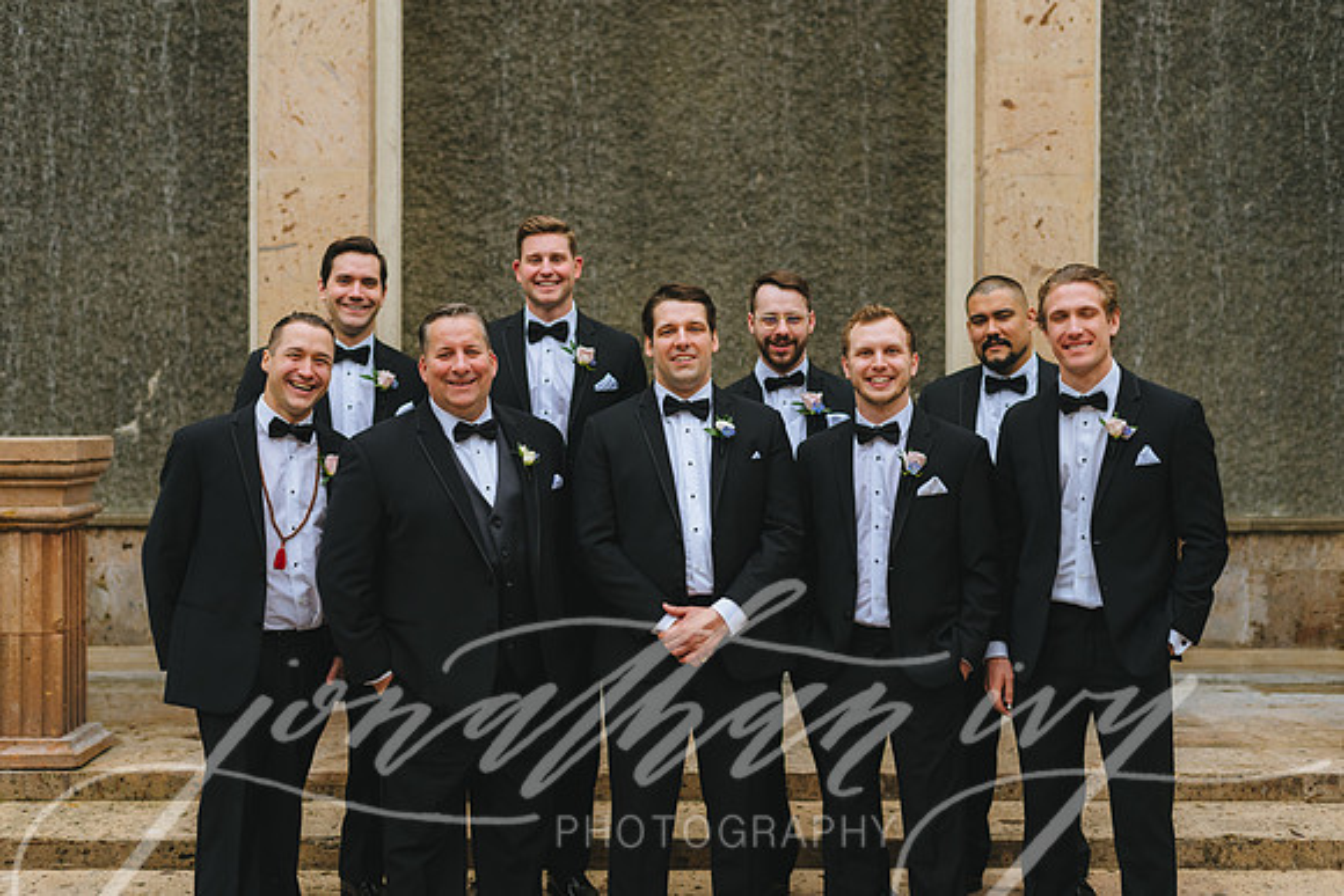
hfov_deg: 39.4
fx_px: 1875
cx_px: 673
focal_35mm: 50
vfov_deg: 26.9
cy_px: 448
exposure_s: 1/2000
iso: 400
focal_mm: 50
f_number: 2.8
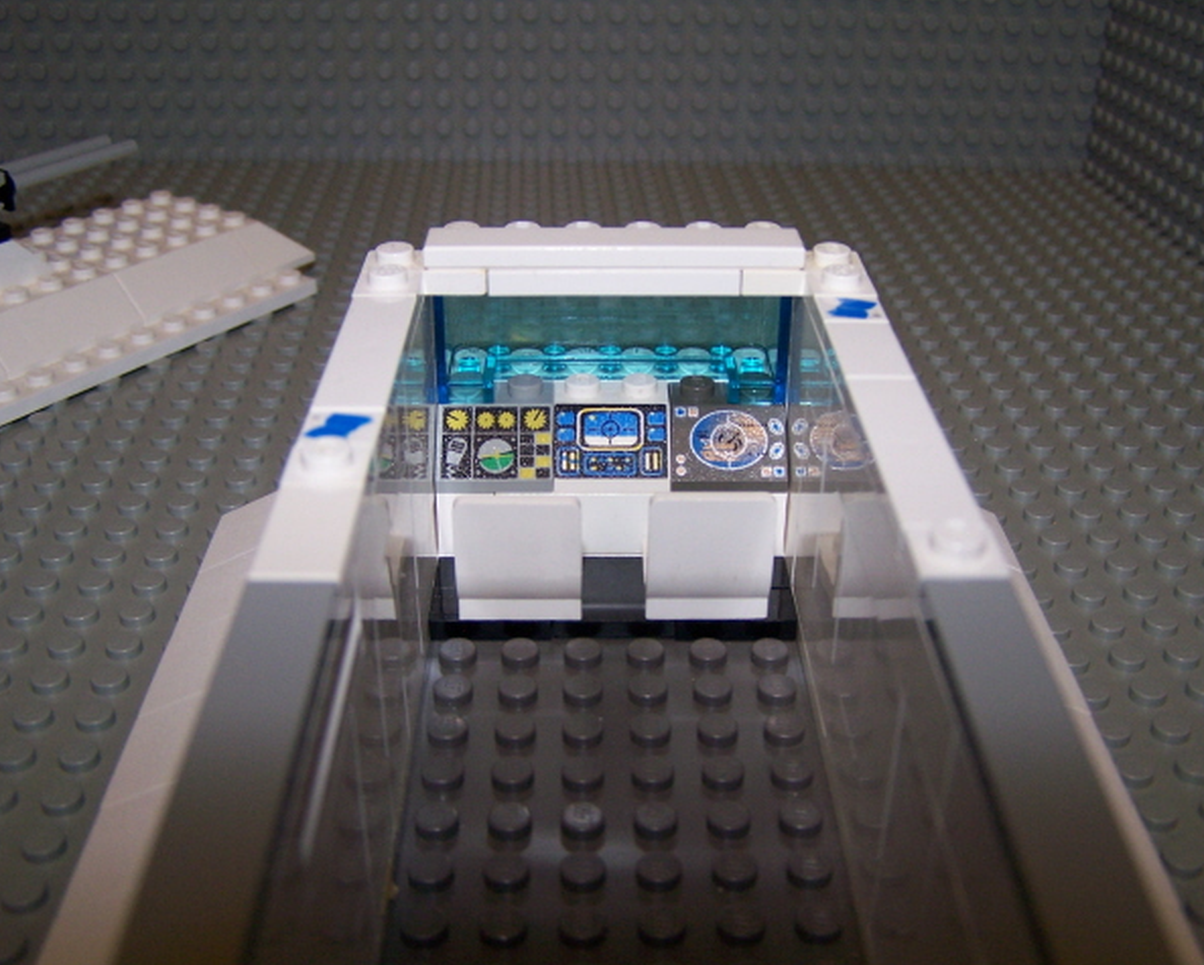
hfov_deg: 45.7
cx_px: 642
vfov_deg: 37.4
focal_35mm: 40
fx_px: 1426
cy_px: 486
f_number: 2.8
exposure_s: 1/60
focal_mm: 6.3
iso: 140
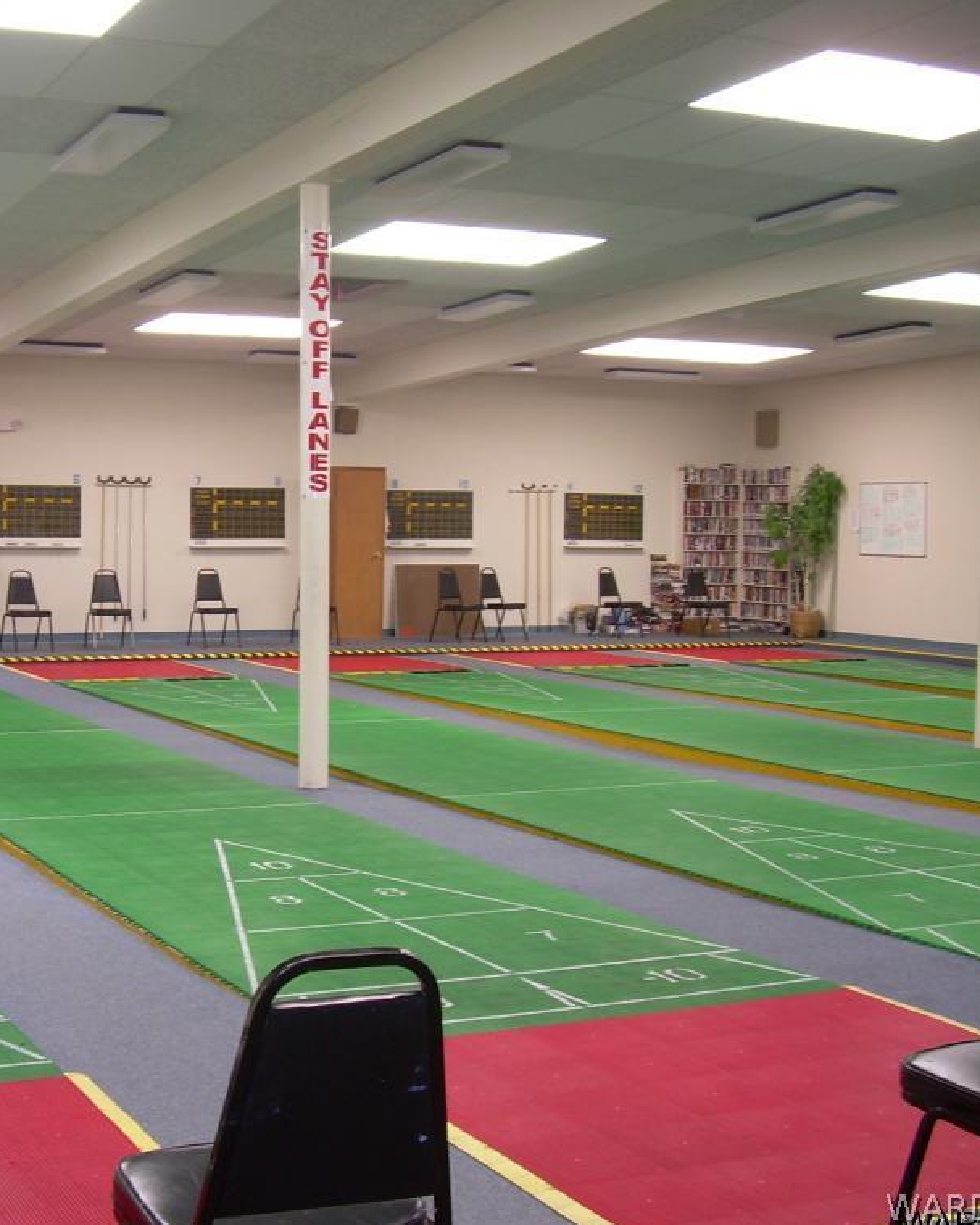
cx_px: 227
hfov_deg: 29.7
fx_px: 1813
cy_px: 616
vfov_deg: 37.3
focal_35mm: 50
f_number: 2.8
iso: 50
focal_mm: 6.3
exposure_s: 1/30
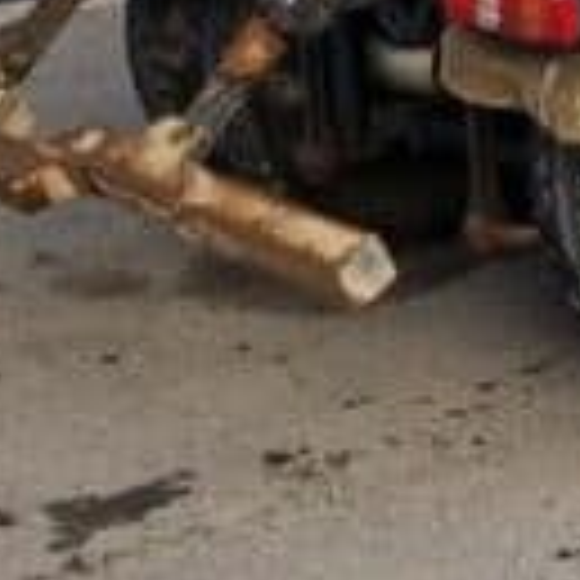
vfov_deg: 13.1
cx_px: 863
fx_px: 2294
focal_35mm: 121
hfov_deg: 13.6
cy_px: -450
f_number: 1.8
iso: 50
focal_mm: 5.4
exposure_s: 1/1869
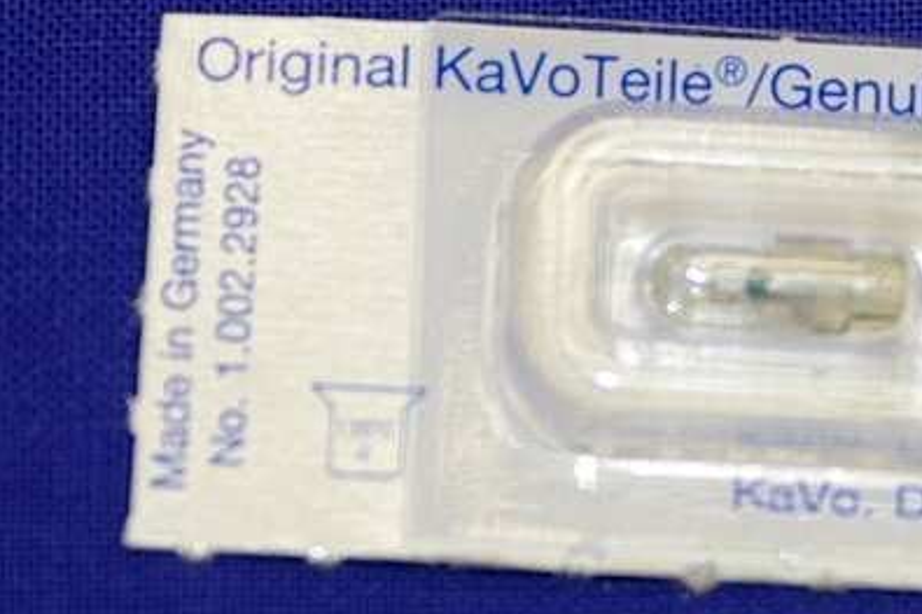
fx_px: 4710
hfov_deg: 11.1
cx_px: 752
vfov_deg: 7.5
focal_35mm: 184
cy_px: 323
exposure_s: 1/60
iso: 100
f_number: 2.8
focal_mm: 50
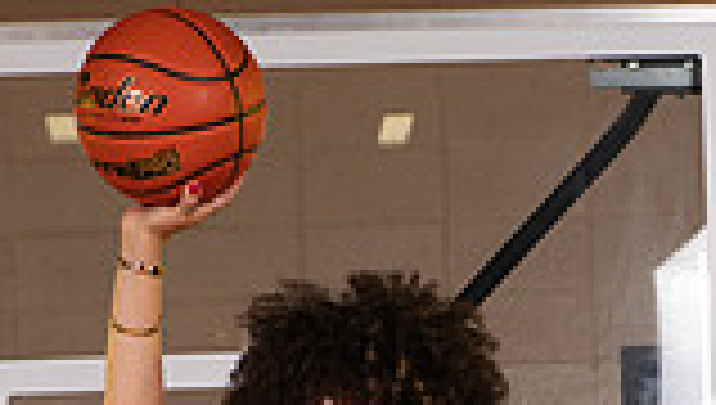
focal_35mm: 148
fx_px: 2814
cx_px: 342
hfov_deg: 14.5
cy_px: 932
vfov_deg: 7.7
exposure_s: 1/320
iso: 320
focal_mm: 50
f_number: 7.1
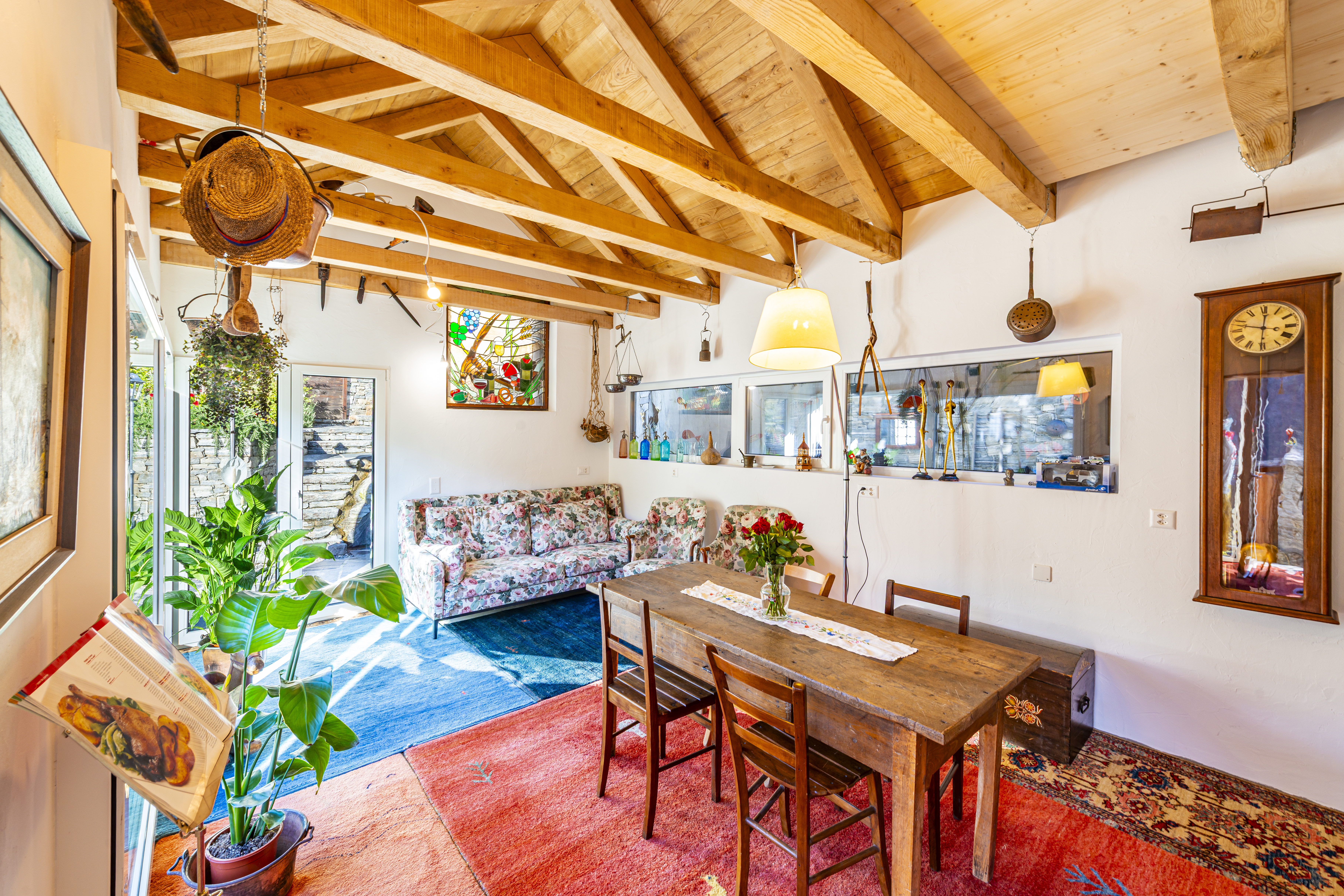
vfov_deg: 81.2
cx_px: 672
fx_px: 523
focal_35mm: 14
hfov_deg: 104.3
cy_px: 448
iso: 100
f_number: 9
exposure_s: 1/3
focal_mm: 14
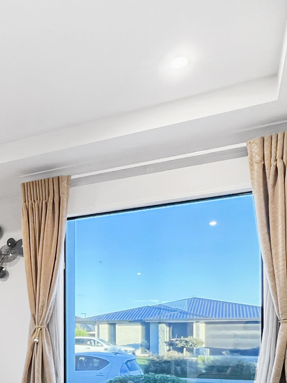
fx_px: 431
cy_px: 335
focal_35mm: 39
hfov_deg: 30.2
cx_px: -74
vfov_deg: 44.2
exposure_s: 1/100
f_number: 1.8
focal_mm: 1.57
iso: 250
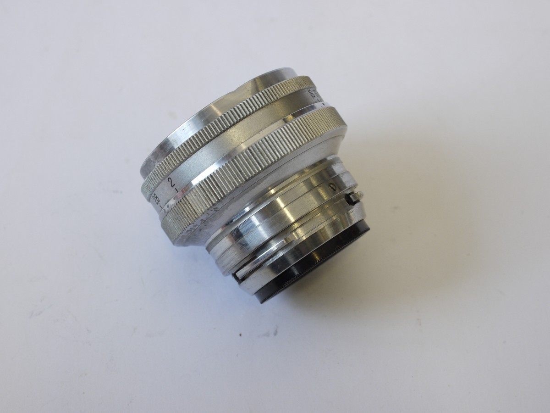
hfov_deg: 32.2
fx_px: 953
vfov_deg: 24.4
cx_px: 275
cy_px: 206
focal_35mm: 60
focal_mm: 30
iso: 400
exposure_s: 1/30
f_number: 8
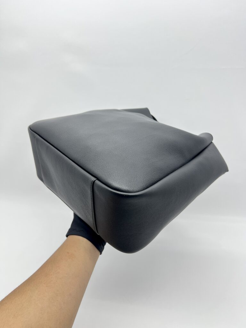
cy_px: 164
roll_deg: +1.1
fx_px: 246
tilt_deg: -21.7
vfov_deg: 67.3
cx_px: 123
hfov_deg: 53.1
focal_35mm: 26
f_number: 1.5
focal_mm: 5.7
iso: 40
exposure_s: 1/100
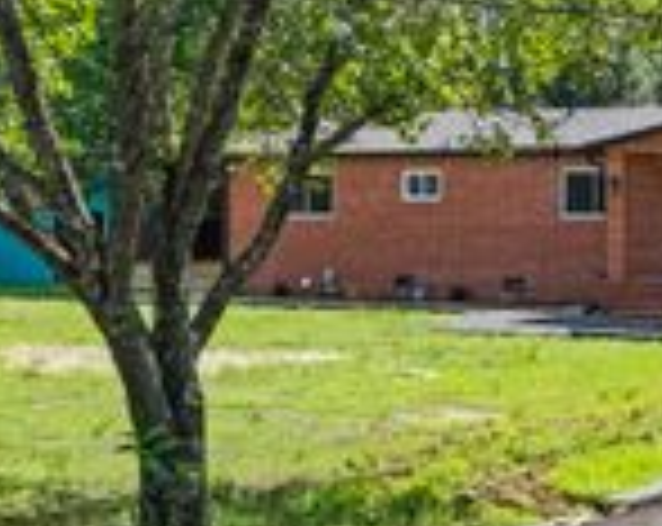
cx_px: 509
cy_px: 232
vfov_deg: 16.0
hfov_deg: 19.8
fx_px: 1877
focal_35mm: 96
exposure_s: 1/500
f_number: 8
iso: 400
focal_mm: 20
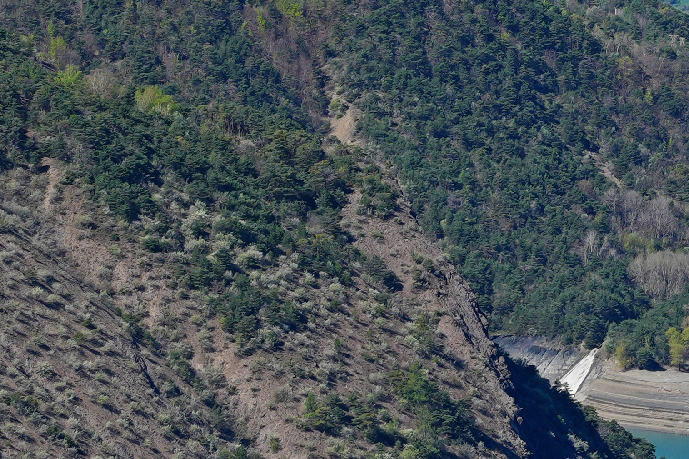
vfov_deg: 4.1
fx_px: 6449
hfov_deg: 6.1
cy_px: -3
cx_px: 889
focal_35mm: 337
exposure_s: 1/200
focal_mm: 55
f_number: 9
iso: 100
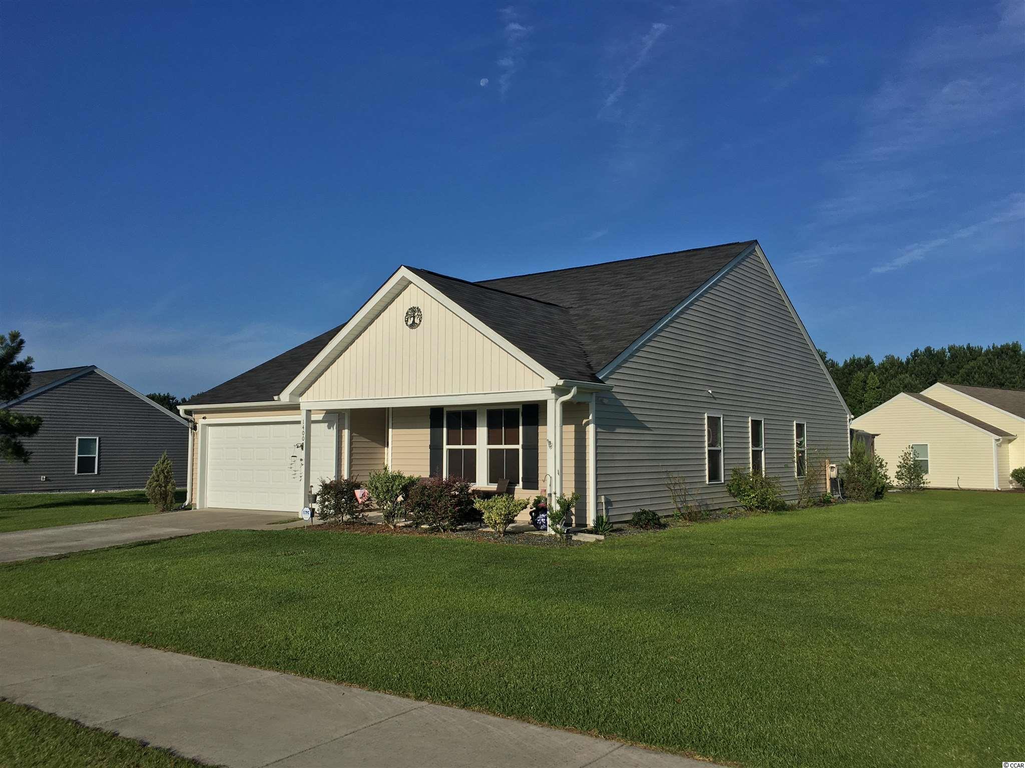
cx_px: 512
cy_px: 384
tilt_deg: +4.9
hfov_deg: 61.7
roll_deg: -0.5
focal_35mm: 29
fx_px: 859
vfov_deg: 48.2
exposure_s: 1/2959
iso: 25
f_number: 2.2
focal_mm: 4.15
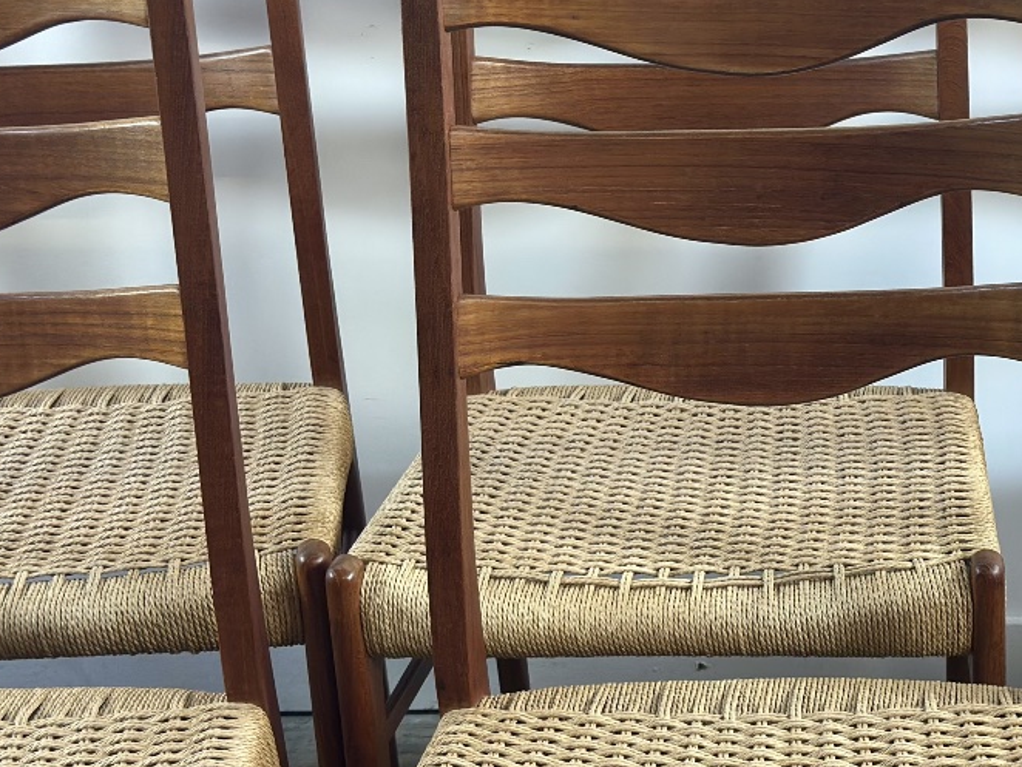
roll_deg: +1.4
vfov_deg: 17.0
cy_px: 466
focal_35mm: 87
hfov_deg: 22.0
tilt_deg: -26.1
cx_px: 903
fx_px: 2570
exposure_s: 1/50
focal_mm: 6.86
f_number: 1.78
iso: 64
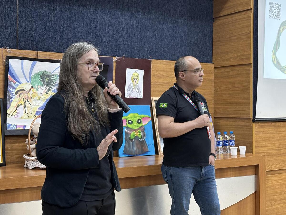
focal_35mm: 52
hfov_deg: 36.8
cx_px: 143
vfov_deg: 28.0
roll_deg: -0.4
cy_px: 108
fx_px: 430
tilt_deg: -0.2
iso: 200
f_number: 1.6
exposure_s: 1/40
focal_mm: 5.96
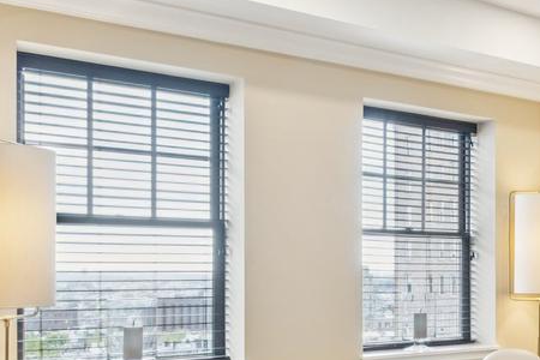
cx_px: 594
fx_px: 720
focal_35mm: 48
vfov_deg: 27.8
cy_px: 260
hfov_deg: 35.2
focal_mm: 10
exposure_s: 1/12
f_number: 8
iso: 250
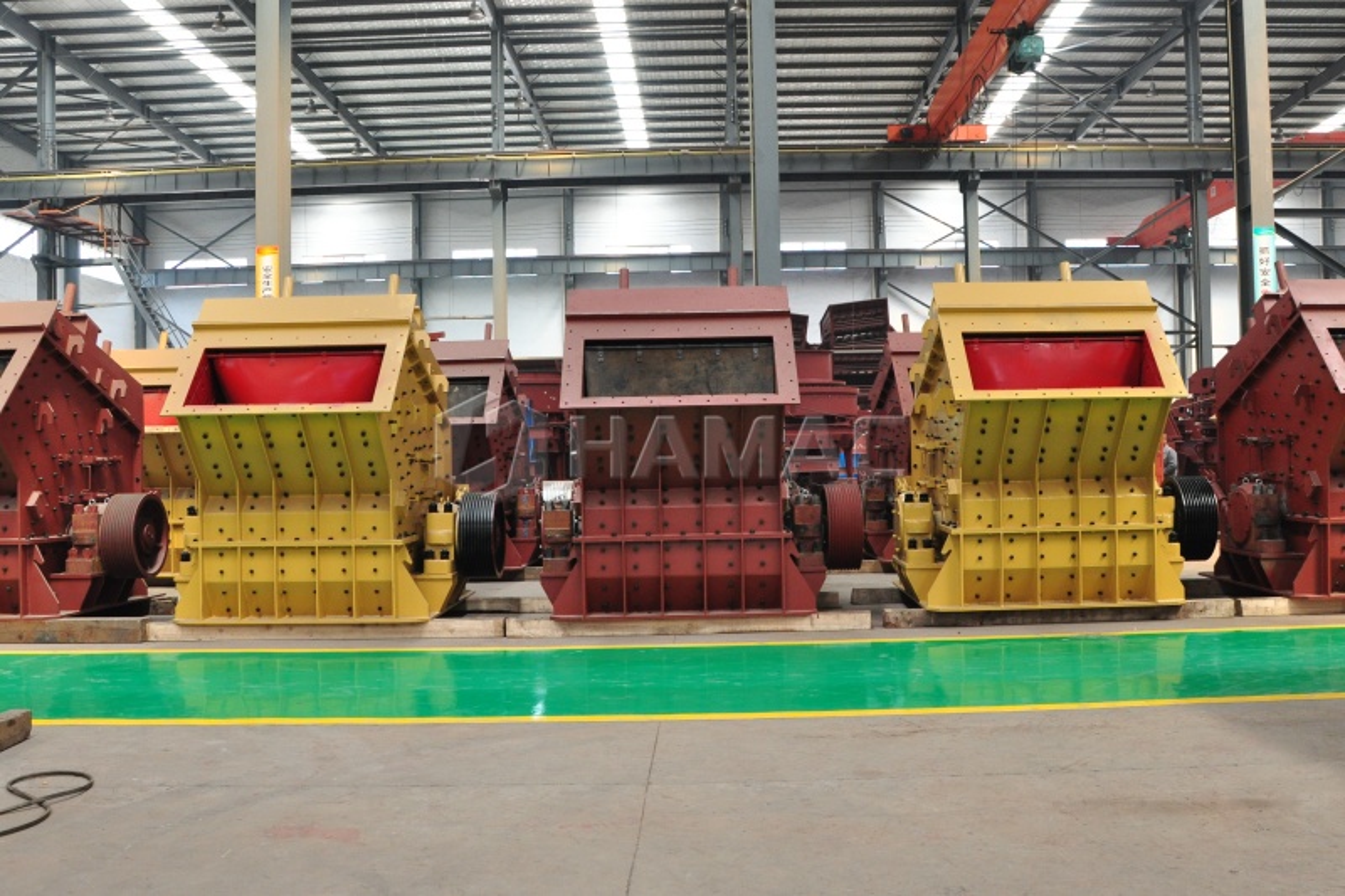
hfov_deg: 67.4
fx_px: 1008
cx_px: 672
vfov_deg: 47.9
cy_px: 448
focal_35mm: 27
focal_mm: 18
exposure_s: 1/50
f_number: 8
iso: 800
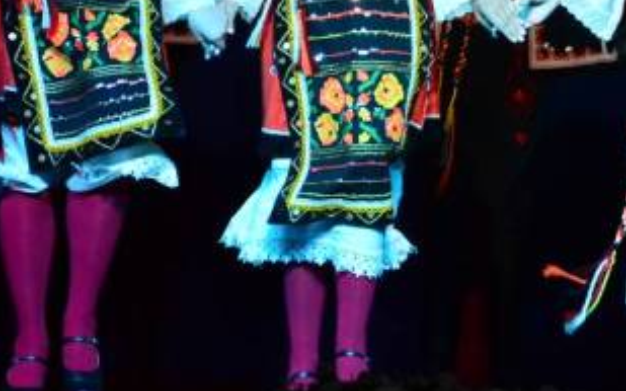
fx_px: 6072
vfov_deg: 3.7
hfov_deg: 5.9
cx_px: 504
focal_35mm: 356
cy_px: 33
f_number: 5.6
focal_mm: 90
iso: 3200
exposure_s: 1/160
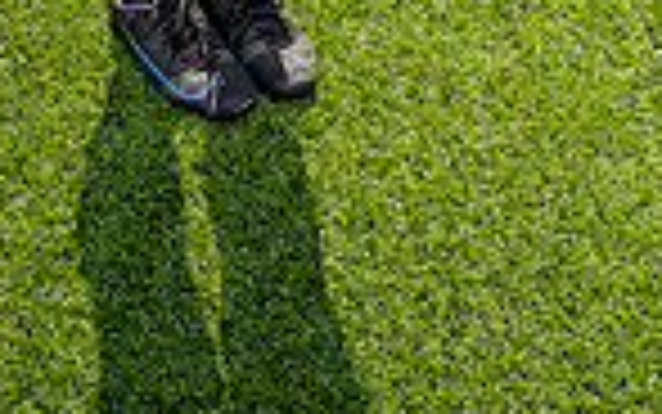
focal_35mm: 97
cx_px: 252
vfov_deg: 11.2
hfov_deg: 21.4
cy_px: -585
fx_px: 1751
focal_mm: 31
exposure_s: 1/250
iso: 320
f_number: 11
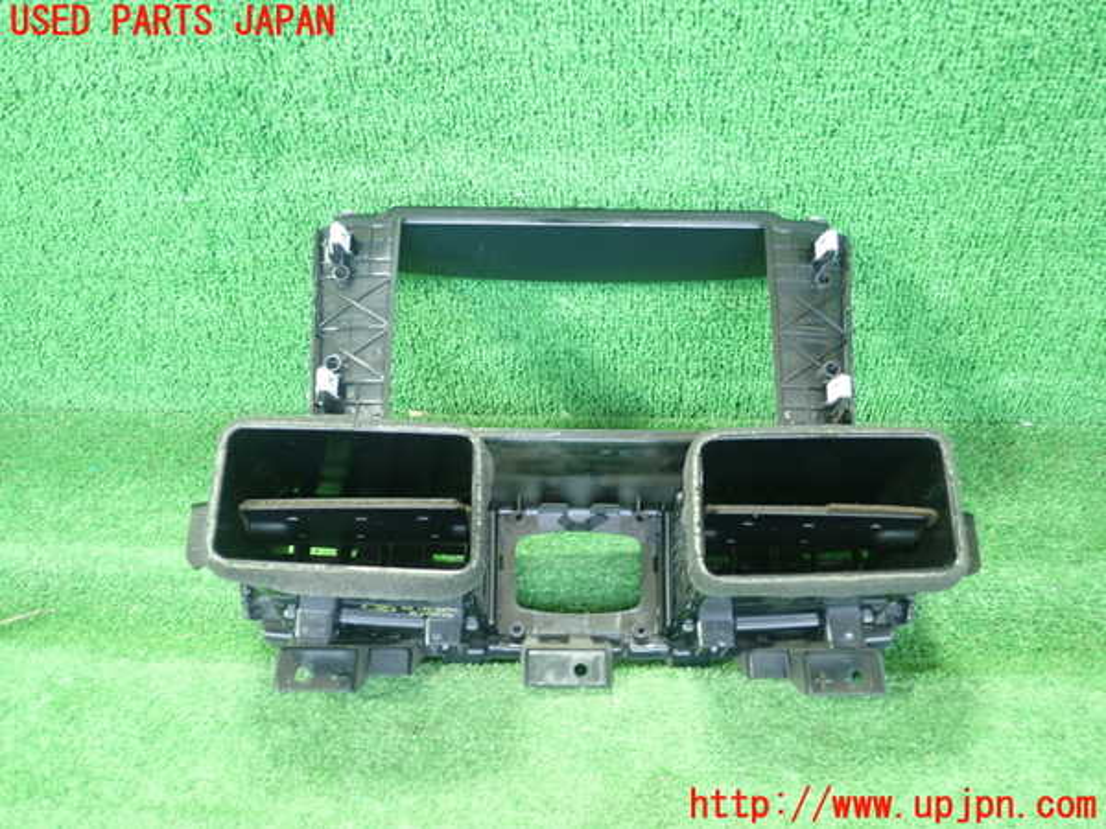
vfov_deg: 46.8
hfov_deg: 60.0
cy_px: 414
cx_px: 553
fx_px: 959
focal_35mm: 30
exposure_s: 1/80
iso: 800
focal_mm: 5.5
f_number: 2.3
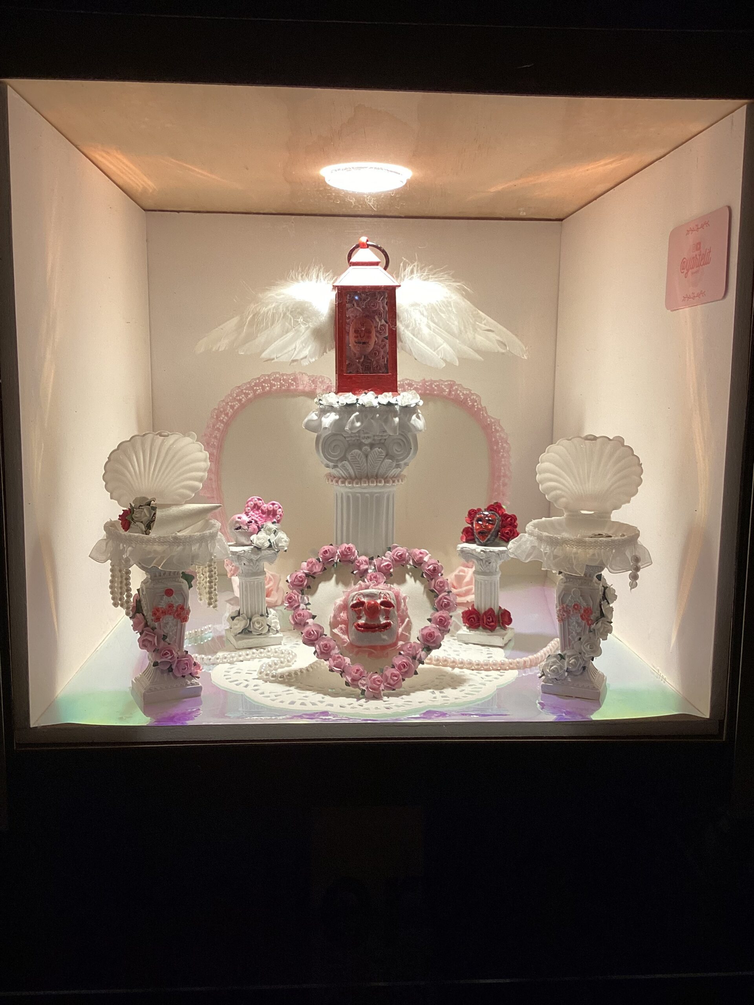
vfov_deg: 58.4
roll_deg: +0.1
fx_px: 900
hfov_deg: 45.4
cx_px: 377
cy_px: 502
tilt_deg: -7.6
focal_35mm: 31
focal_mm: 3.3
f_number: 2.4
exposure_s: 1/120
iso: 80
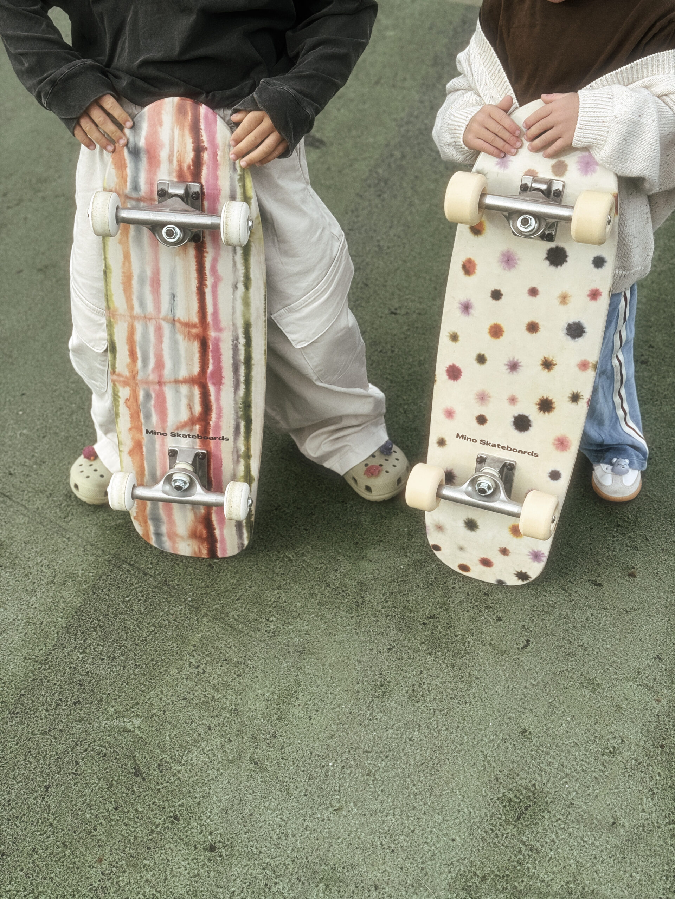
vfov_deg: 39.7
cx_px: 338
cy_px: 450
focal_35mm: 48
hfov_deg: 30.3
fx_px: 1248
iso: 80
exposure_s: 1/2415
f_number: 1.78
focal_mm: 6.76
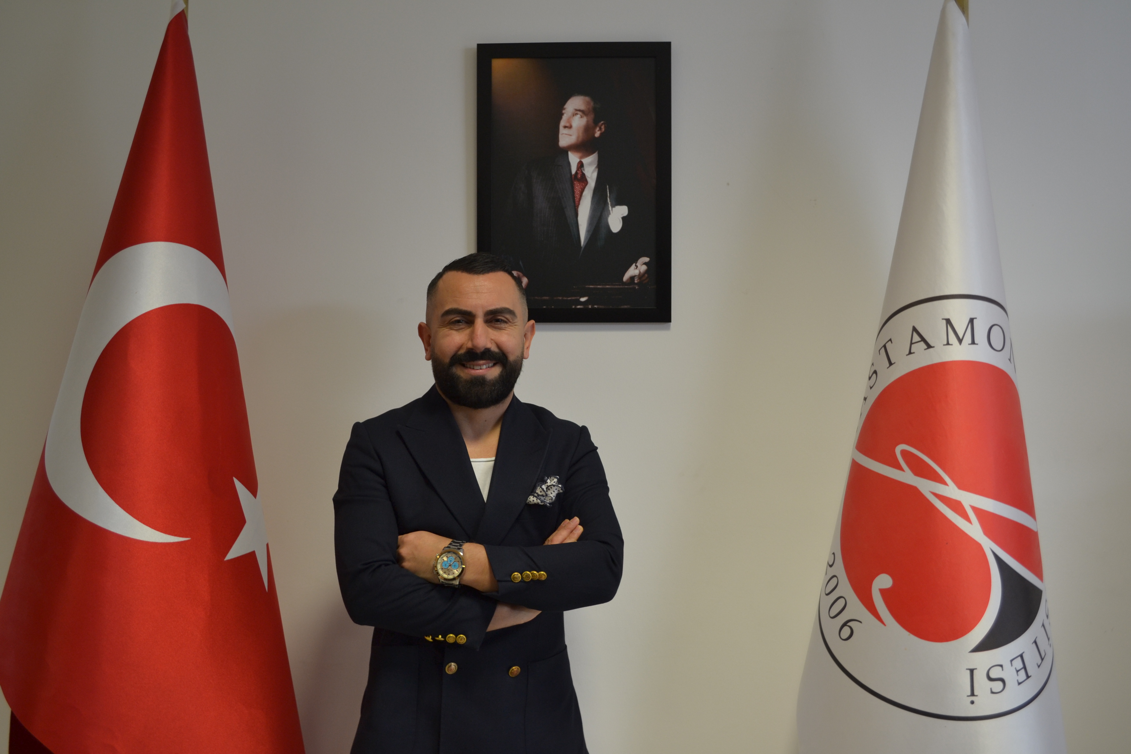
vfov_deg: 40.0
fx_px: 1037
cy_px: 377
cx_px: 566
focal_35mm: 33
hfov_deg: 57.2
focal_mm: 22
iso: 280
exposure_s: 1/30
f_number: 3.8
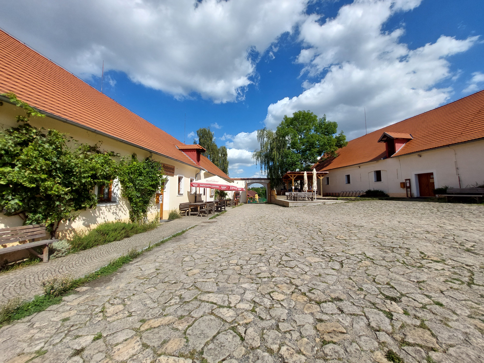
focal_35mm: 13
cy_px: 182
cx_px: 242
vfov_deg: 89.9
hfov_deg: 106.2
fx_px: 182
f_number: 2.2
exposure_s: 1/2422
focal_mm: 1.74
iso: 50
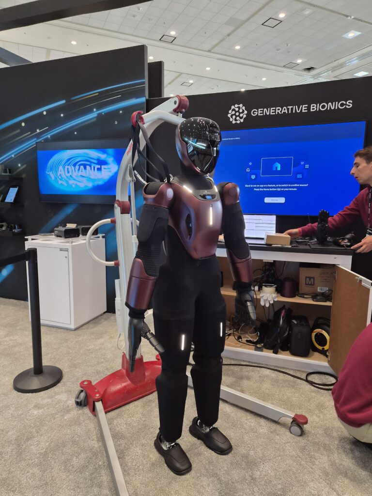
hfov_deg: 58.9
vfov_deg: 73.9
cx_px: 186
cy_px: 248
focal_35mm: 23
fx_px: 330
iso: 400
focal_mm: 5.4
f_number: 1.8
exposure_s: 1/120
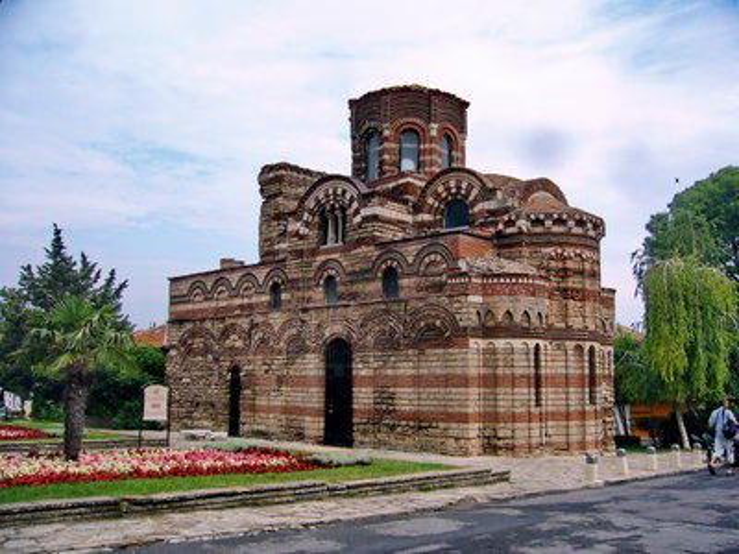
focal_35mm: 35
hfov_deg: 52.6
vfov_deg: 40.7
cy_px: 277
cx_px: 370
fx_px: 747
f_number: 5.6
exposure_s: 1/320
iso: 80
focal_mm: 5.8
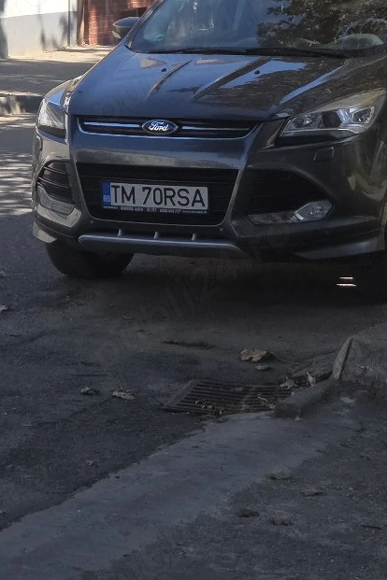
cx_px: 253
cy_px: 88
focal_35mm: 154
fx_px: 2483
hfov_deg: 8.9
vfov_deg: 13.2
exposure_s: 1/476
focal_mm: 7
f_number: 2.4
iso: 25
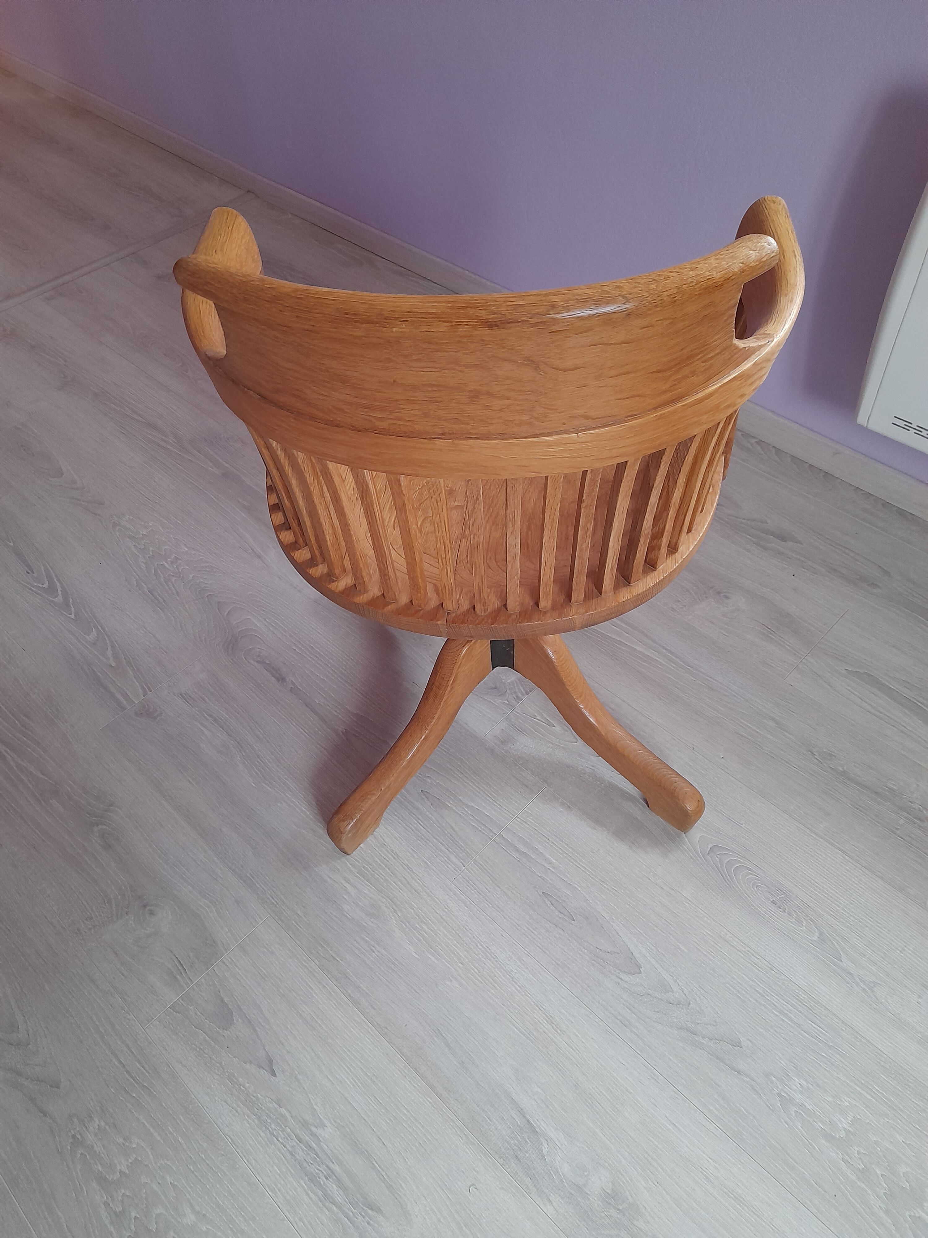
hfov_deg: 54.9
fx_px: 894
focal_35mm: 25
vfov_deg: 69.4
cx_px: 464
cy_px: 619
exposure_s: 1/33
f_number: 2
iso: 320
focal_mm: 4.6
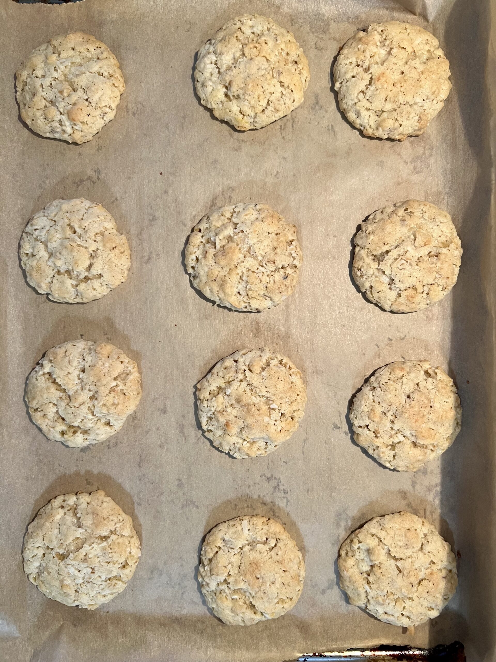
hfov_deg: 53.1
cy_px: 331
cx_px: 248
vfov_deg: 67.3
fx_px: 497
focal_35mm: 26
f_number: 1.5
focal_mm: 5.7
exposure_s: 1/60
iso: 160
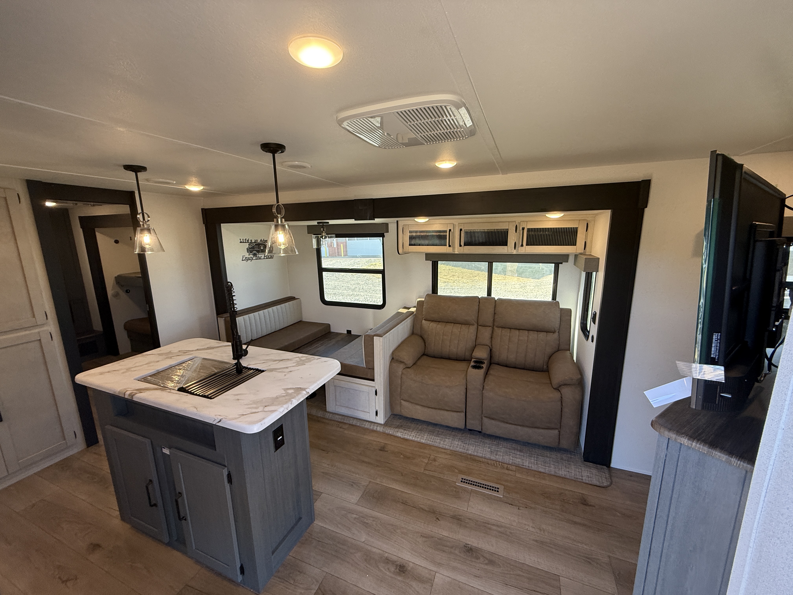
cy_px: 298
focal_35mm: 14
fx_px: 321
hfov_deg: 102.1
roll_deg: +2.2
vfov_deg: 85.7
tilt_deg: -11.7
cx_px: 396
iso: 125
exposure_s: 1/99
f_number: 2.2
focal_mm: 2.22
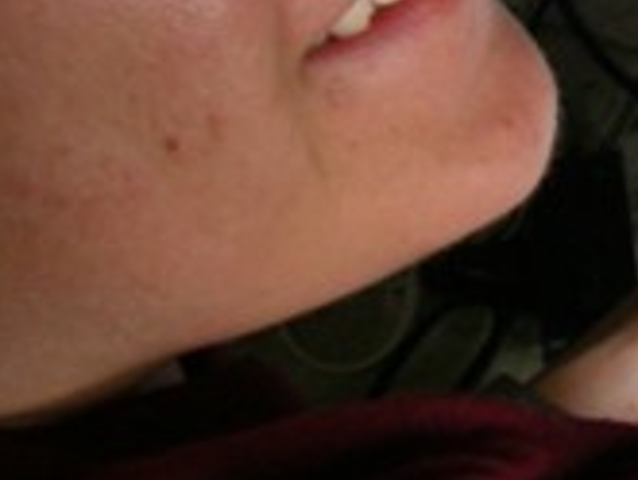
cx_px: 808
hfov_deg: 13.1
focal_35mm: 146
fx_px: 2693
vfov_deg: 10.0
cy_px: -157
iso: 200
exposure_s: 1/60
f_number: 3.5
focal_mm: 8.1
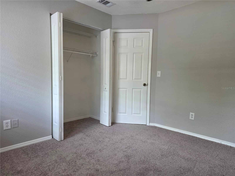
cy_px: 88
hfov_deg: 73.9
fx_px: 156
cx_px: 118
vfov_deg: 58.9
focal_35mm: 23
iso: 160
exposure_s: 1/120
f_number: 1.7
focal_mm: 6.3
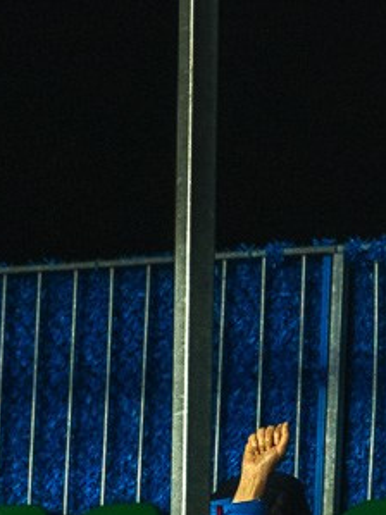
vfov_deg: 8.2
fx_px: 3556
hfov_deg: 6.1
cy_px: 555
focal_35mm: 239
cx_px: 586
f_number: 2.8
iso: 1250
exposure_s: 1/640
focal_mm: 39
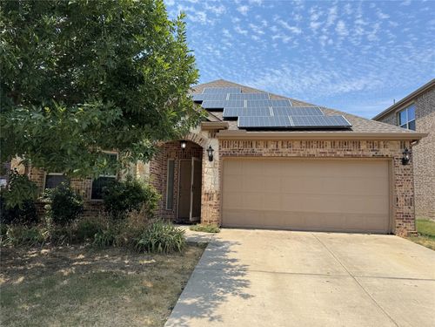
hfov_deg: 71.6
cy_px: 164
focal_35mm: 24
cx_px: 218
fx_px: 302
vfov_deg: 56.8
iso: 80
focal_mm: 6.76
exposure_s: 1/3802
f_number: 1.78
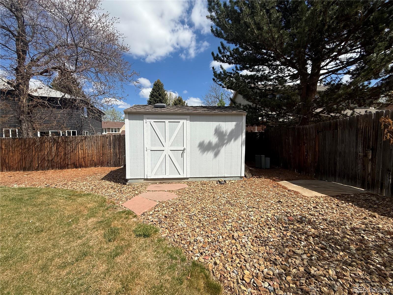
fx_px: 159
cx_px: 196
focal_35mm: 14
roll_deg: +0.7
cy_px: 148
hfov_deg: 102.1
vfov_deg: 85.7
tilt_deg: -3.4
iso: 50
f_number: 2.2
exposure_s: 1/3460
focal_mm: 2.22
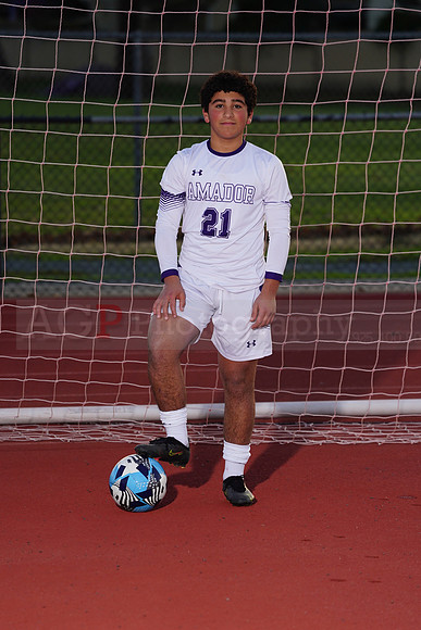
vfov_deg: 9.0
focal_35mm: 229
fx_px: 4014
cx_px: 210
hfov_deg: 6.0
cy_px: 315
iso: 320
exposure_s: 1/250
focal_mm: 229
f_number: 5.6
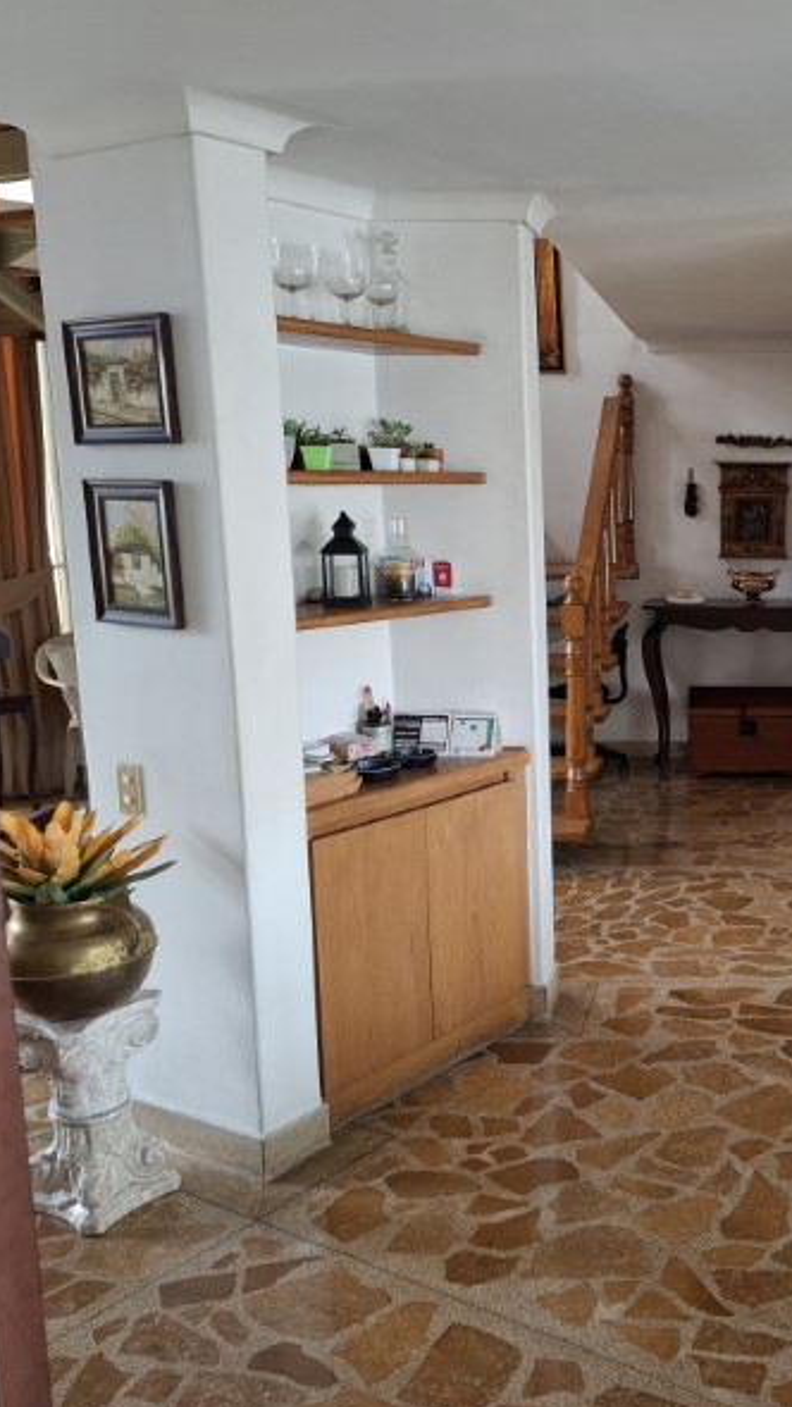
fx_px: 1269
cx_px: 754
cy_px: 706
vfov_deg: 58.0
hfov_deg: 32.4
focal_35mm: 34
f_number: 1.8
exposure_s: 1/60
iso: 200
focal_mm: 5.54
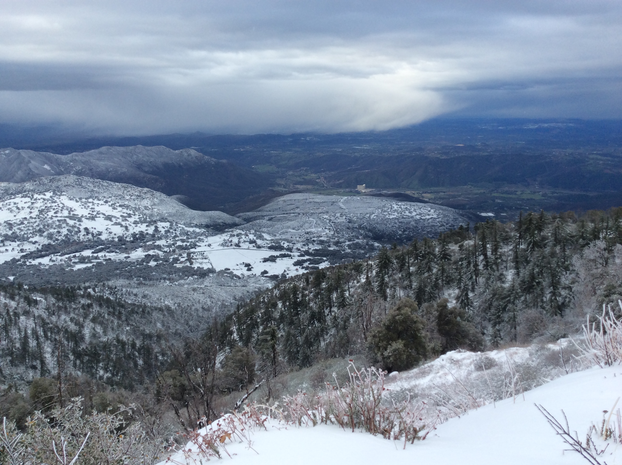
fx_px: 592
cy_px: 232
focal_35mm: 33
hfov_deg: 55.4
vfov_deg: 42.8
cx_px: 311
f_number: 2.4
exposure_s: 1/386
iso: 32
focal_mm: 3.3
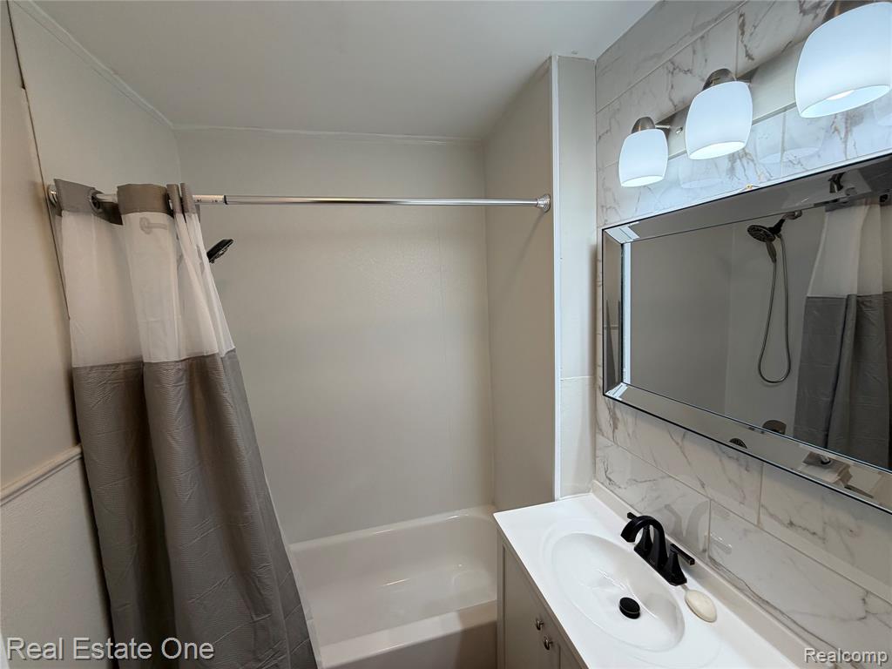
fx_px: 361
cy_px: 334
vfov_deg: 85.7
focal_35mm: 14
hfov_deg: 102.1
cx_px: 446
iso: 80
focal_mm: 2.22
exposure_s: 1/120
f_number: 2.2
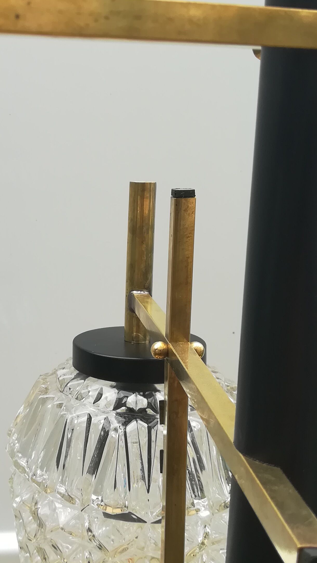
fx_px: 777
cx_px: 12
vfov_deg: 39.9
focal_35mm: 52
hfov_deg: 22.3
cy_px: 267
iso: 50
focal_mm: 3.83
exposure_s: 1/168
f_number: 2.2
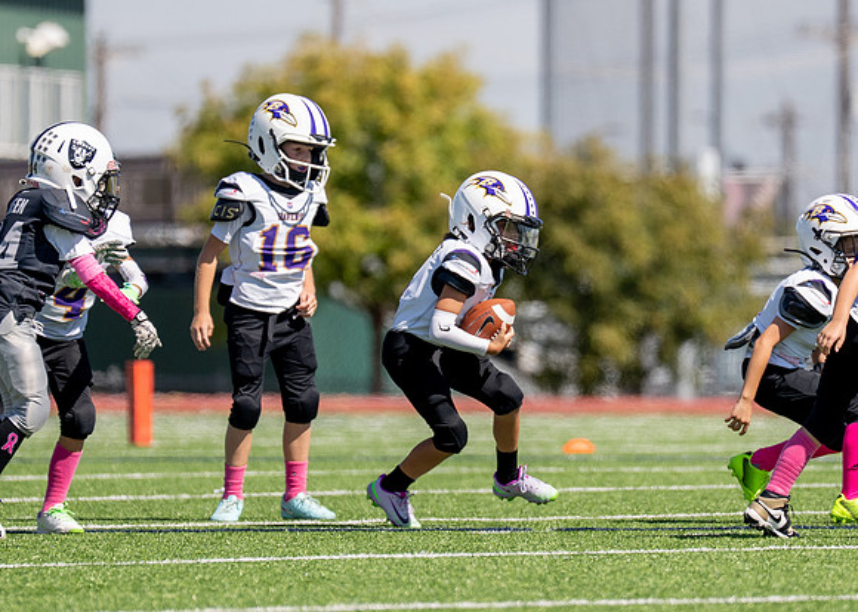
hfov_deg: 4.3
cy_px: 328
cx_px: 470
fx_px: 11443
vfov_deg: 3.1
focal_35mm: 470
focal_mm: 200
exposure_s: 1/4000
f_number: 2.8
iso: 200
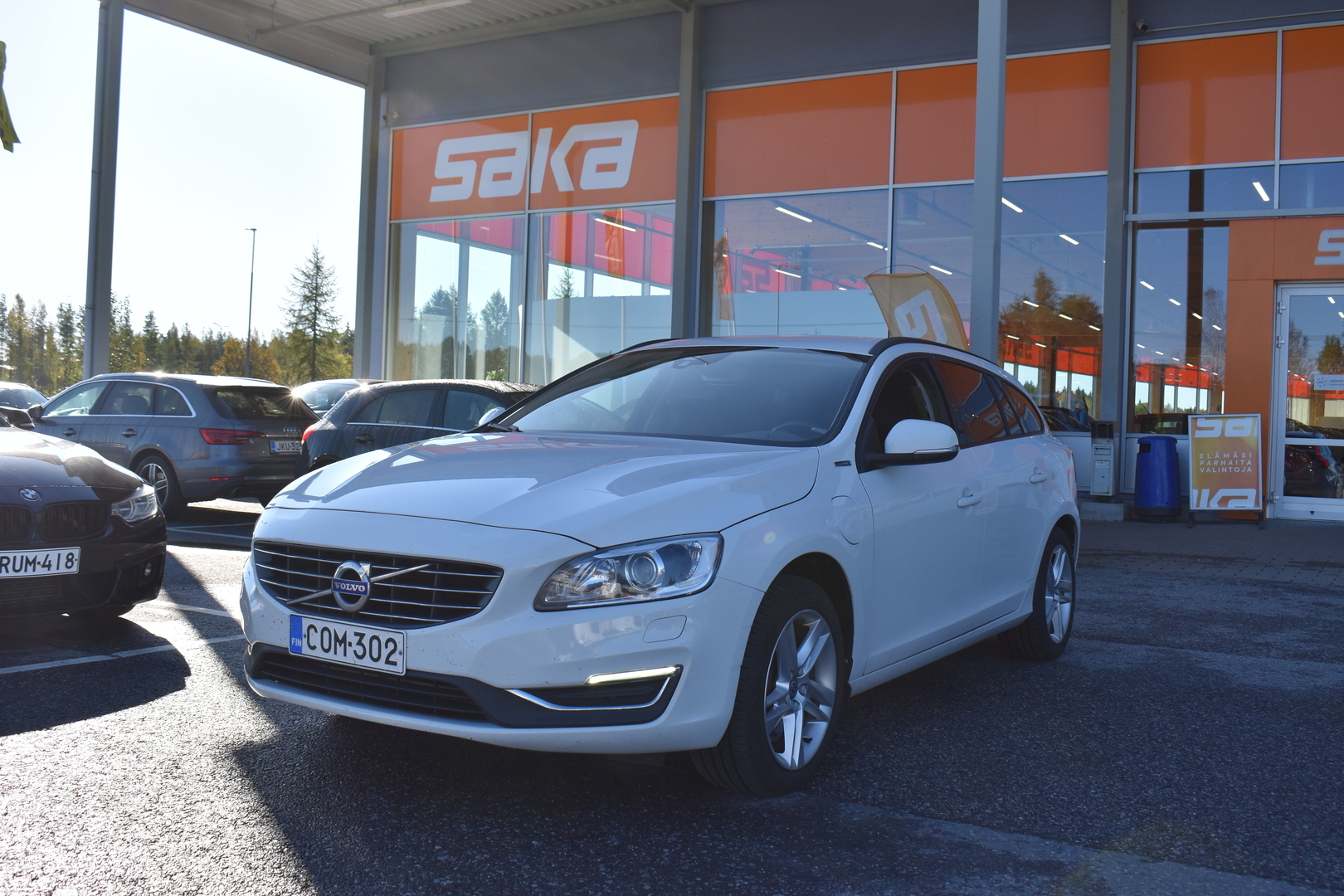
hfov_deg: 55.1
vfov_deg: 38.4
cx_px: 672
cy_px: 448
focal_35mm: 34
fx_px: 1288
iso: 200
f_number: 8
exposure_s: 1/500
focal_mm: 23
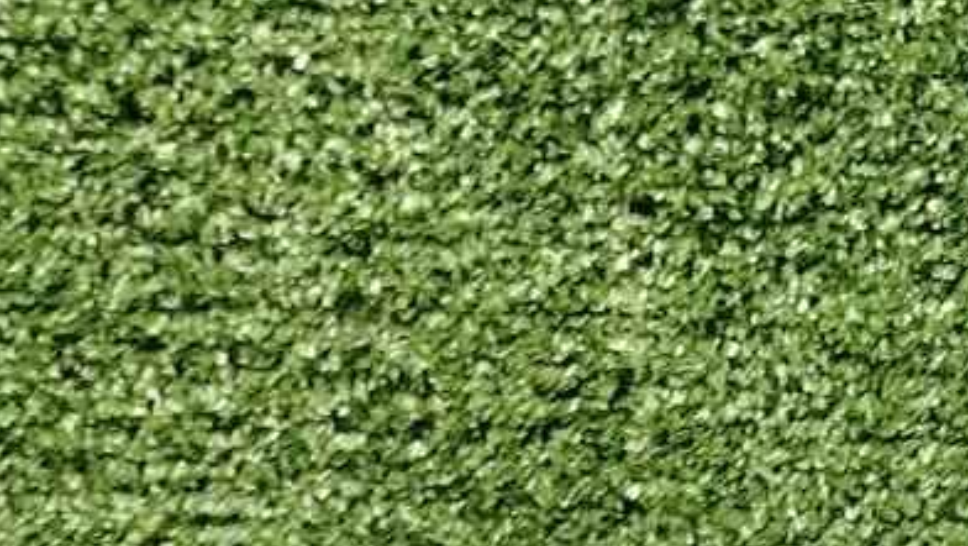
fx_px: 2465
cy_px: 1211
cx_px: 1319
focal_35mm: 96
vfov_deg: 11.1
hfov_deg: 20.0
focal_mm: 5.25
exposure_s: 1/33
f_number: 1.75
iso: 336
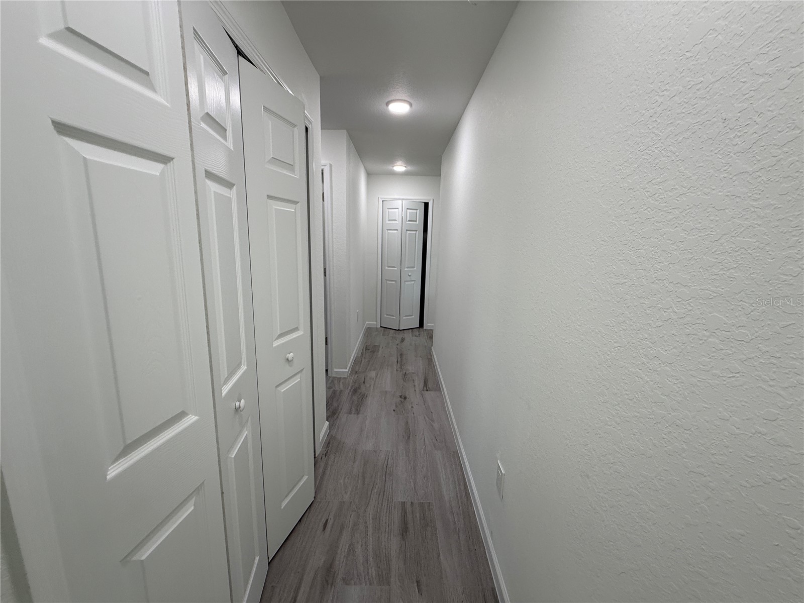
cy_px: 302
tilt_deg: -10.8
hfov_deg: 102.1
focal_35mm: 14
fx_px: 325
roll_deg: -1.1
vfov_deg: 85.7
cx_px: 402
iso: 80
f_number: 2.2
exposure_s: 1/99
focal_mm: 2.22
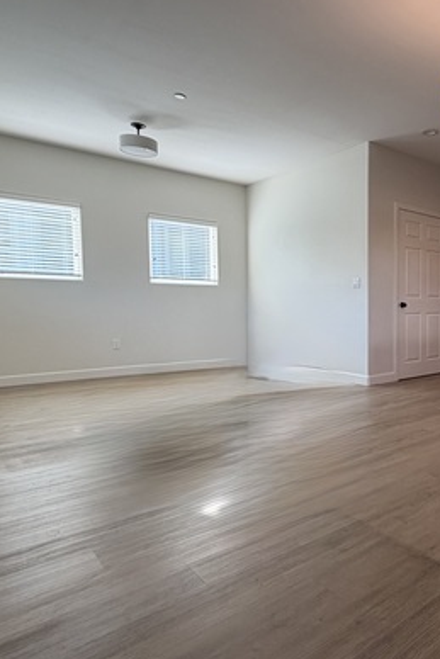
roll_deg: +0.3
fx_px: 458
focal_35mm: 25
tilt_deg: -3.3
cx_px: 403
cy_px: 333
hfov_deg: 45.9
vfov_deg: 71.5
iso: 80
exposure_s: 1/120
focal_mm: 2.22
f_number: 2.2
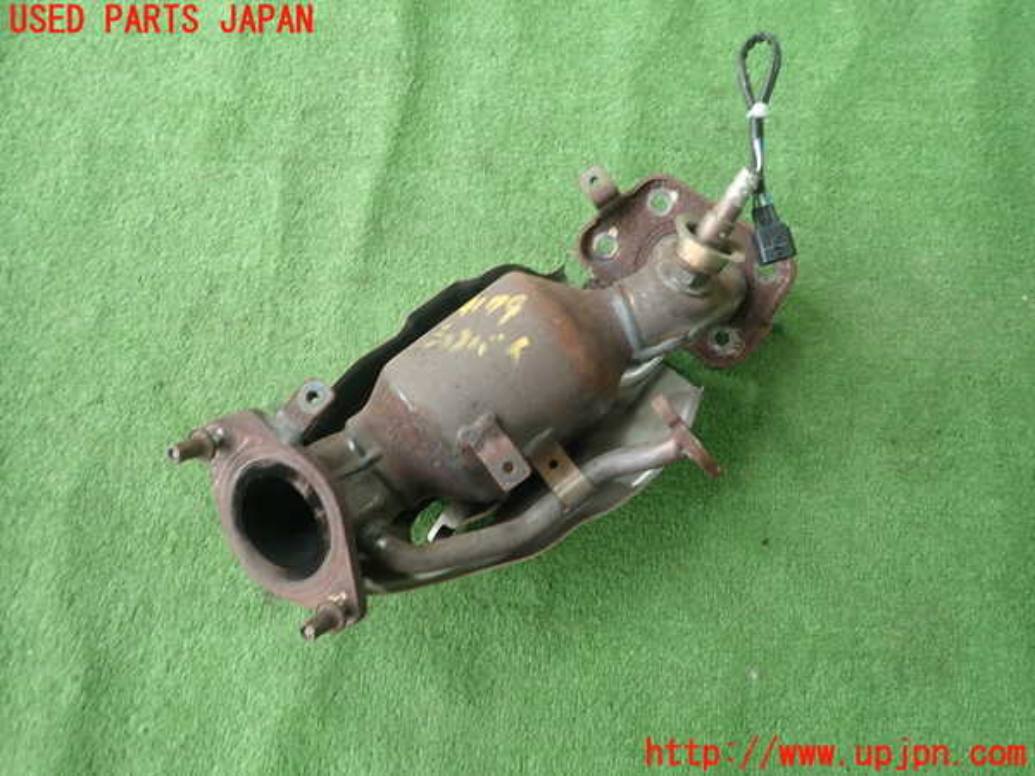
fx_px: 747
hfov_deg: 69.4
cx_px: 518
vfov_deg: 54.9
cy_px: 388
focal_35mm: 25
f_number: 2
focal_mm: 4.5
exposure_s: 1/60
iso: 125
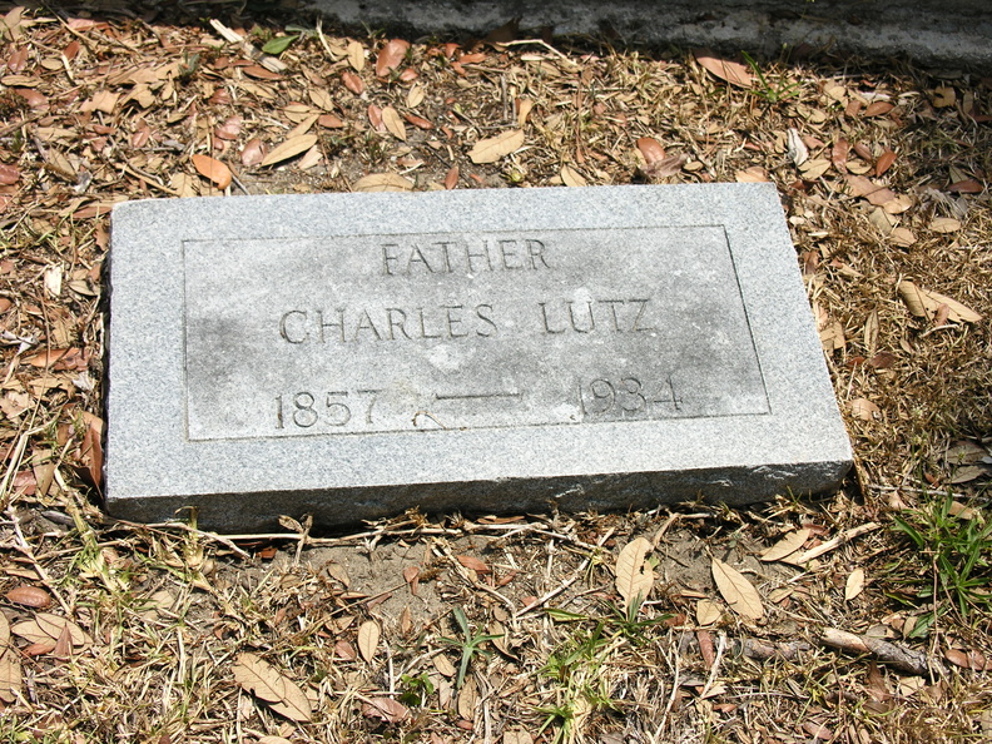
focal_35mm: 54
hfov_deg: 35.5
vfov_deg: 27.0
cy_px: 372
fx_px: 1547
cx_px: 496
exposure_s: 1/396
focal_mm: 13.8
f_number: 4.4
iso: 50
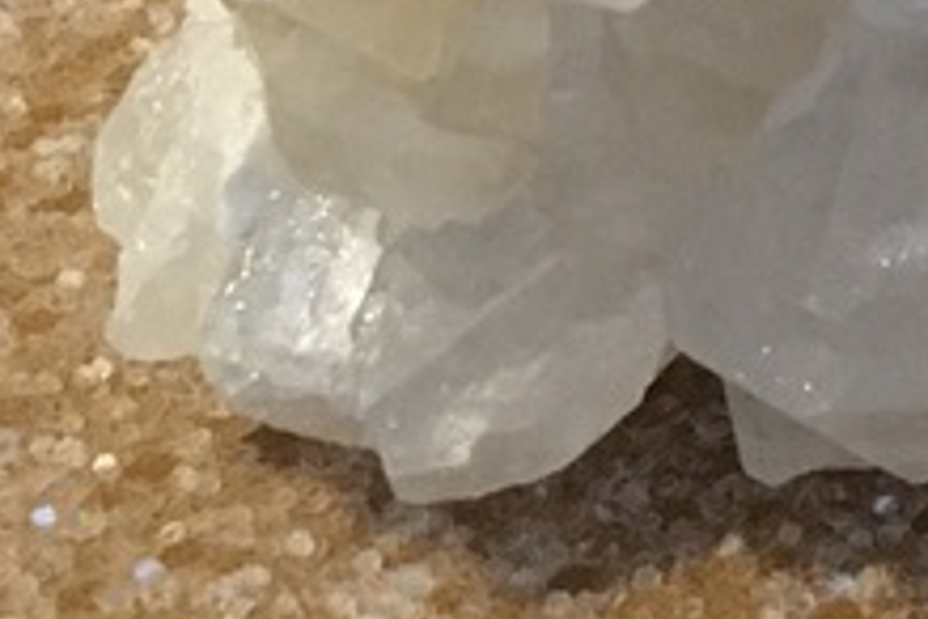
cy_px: -131
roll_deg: -1.2
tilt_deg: -24.0
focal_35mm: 141
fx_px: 3634
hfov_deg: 12.4
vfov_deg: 9.6
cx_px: 1996
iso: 200
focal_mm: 4.15
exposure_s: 1/25
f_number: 2.2
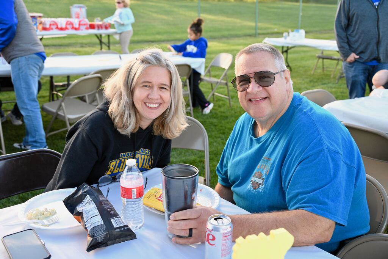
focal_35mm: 37
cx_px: 194
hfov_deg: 51.9
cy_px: 130
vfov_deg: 36.0
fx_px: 399
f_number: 5
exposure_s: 1/250
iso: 800
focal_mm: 37
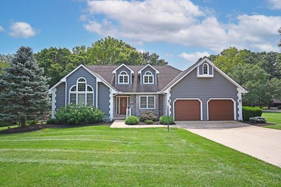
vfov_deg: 72.0
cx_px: 140
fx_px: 129
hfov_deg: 95.0
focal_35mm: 16
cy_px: 94
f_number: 7.1
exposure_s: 1/400
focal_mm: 16.5
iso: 100
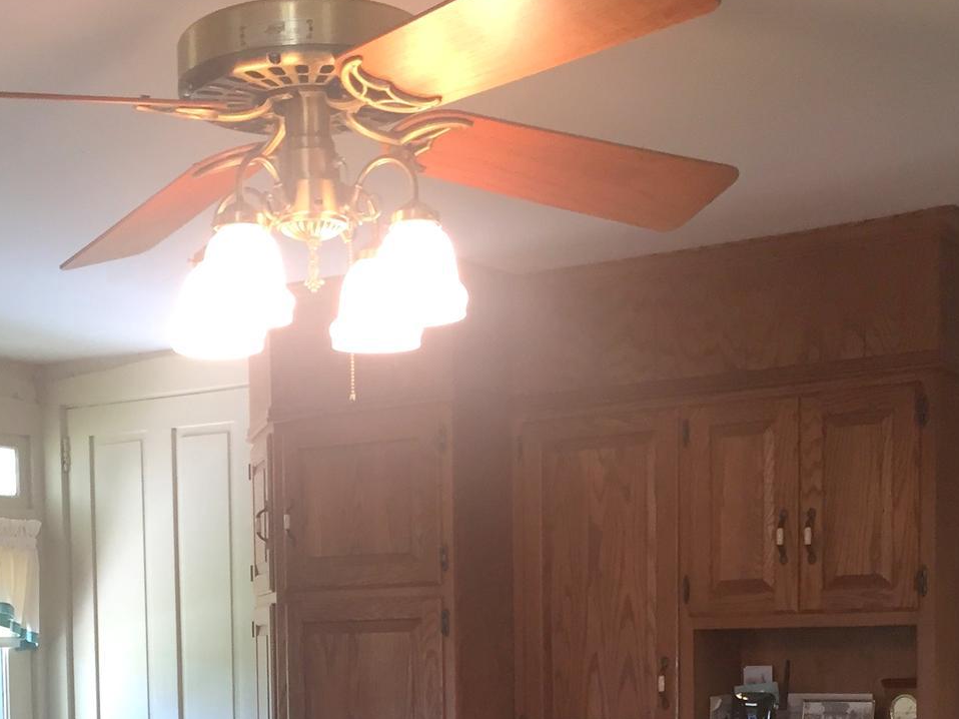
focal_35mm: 62
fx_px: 1717
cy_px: 755
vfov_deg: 22.5
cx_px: 330
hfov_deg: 31.0
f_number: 2.2
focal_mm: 4.15
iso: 64
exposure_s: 1/30
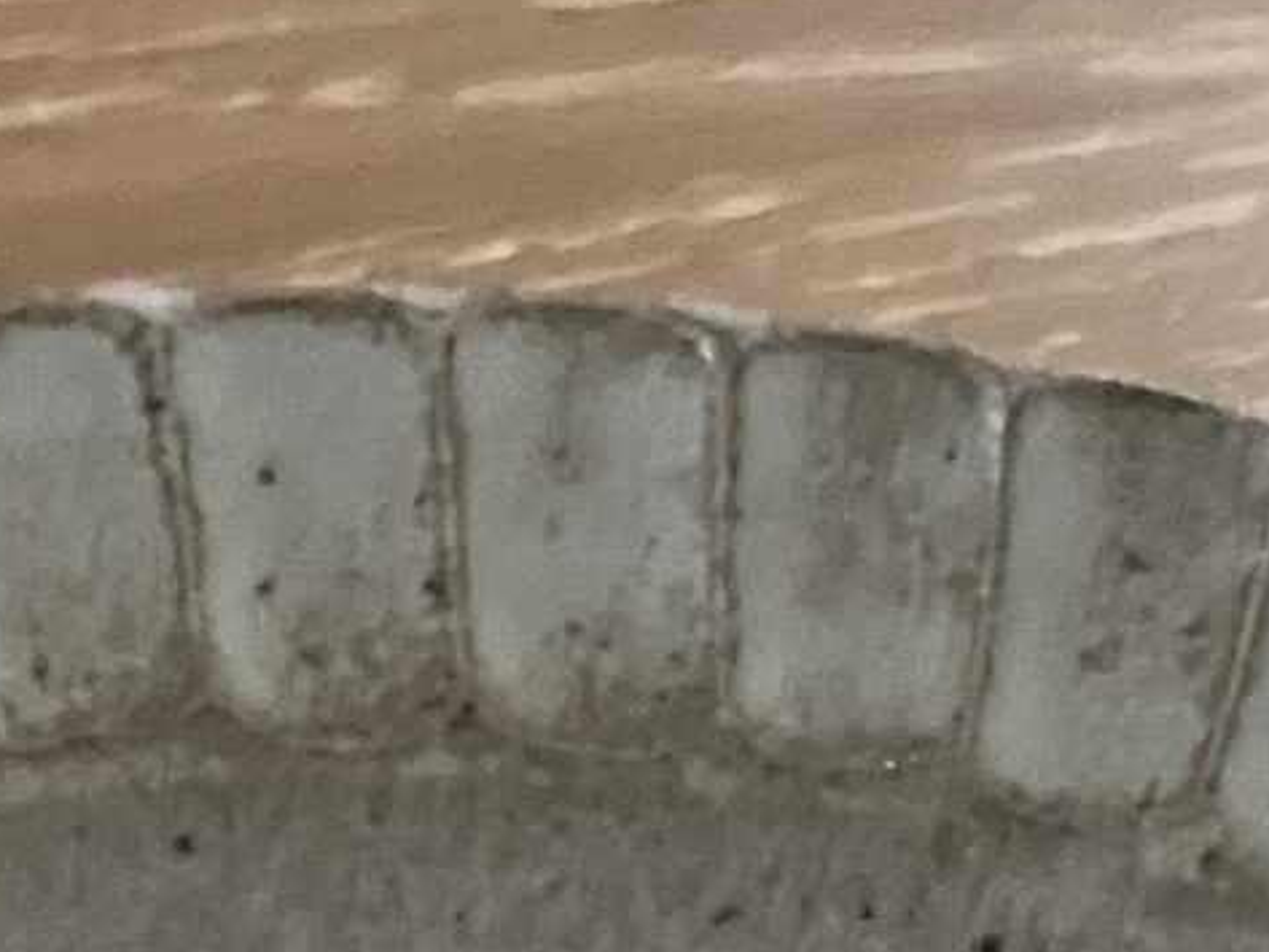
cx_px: 393
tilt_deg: -56.9
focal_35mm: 152
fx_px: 5572
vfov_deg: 8.7
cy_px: 2461
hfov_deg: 13.0
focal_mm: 3.99
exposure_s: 1/28
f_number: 1.8
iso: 640
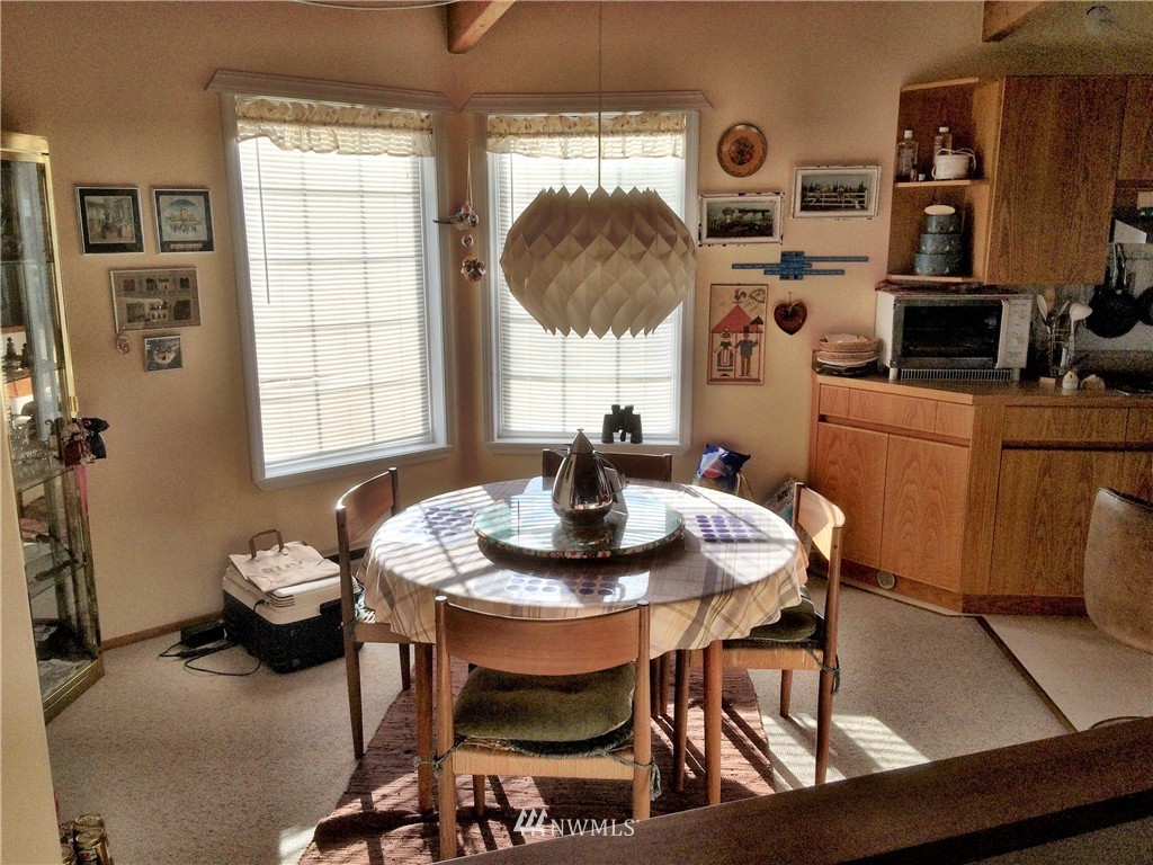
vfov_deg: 48.2
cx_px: 576
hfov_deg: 61.7
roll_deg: +1.0
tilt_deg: -12.7
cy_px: 432
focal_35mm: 29
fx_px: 966
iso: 32
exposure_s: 1/578
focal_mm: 4.15
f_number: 2.2
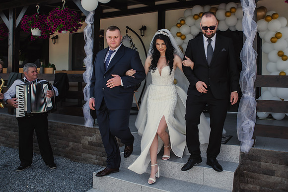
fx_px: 242
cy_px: 82
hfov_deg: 61.1
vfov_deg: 43.2
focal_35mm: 30
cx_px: 168
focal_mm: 26
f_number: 6.3
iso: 200
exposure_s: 1/160
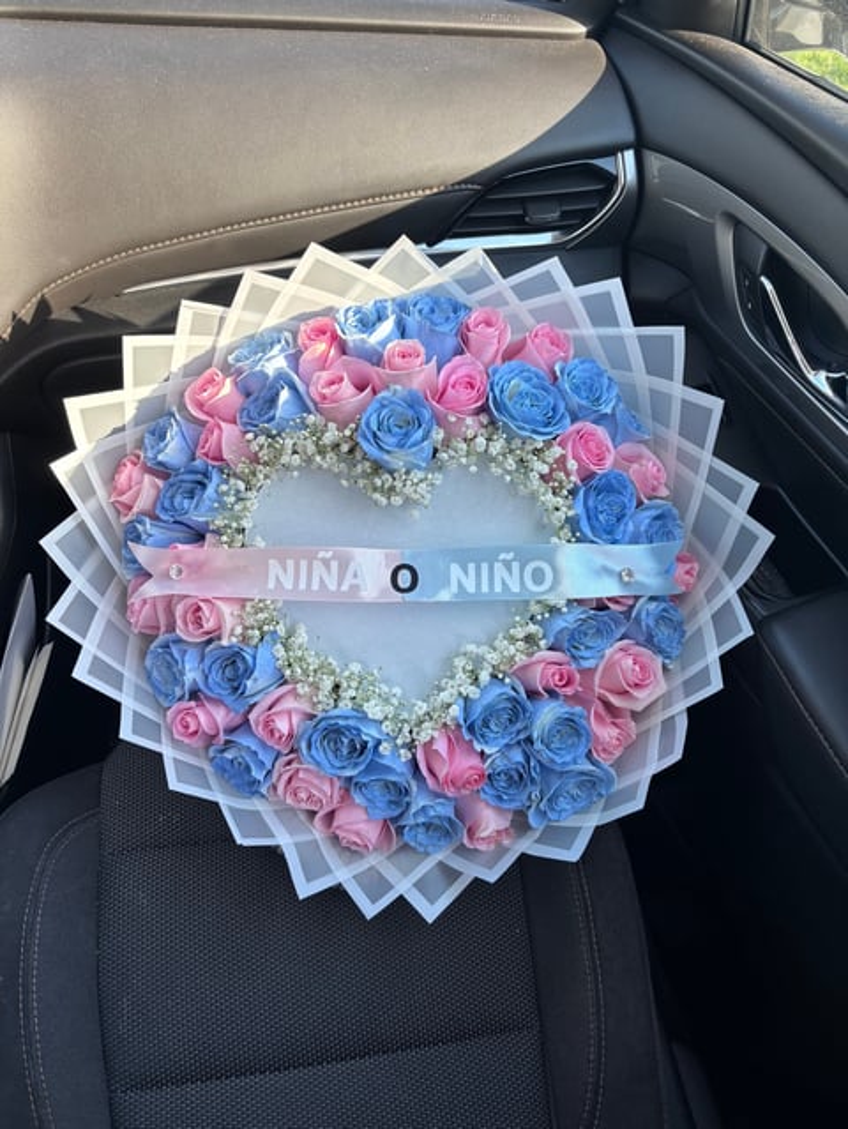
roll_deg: -3.1
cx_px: 424
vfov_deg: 67.3
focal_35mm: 26
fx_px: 848
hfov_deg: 53.1
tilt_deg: -42.9
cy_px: 564
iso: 40
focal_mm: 5.96
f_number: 1.6
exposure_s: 1/172
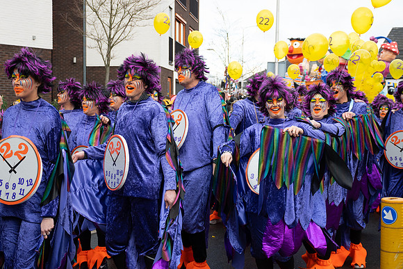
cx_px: 202
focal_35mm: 52
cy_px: 134
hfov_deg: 37.8
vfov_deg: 25.8
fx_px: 588
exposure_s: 1/1000
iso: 400
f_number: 4.2
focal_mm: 35
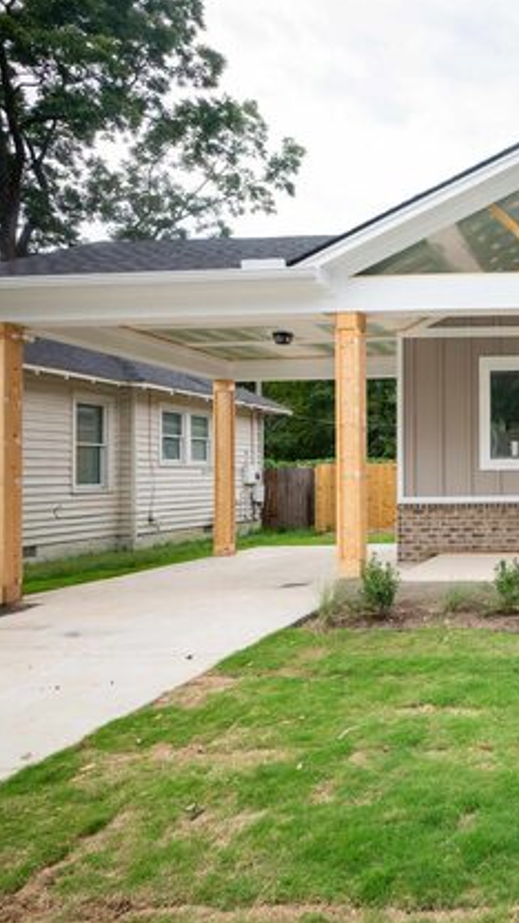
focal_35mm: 29
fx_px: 709
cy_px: 462
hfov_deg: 33.8
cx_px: 597
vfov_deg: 66.1
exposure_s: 1/125
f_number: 3.5
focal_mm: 12
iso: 100
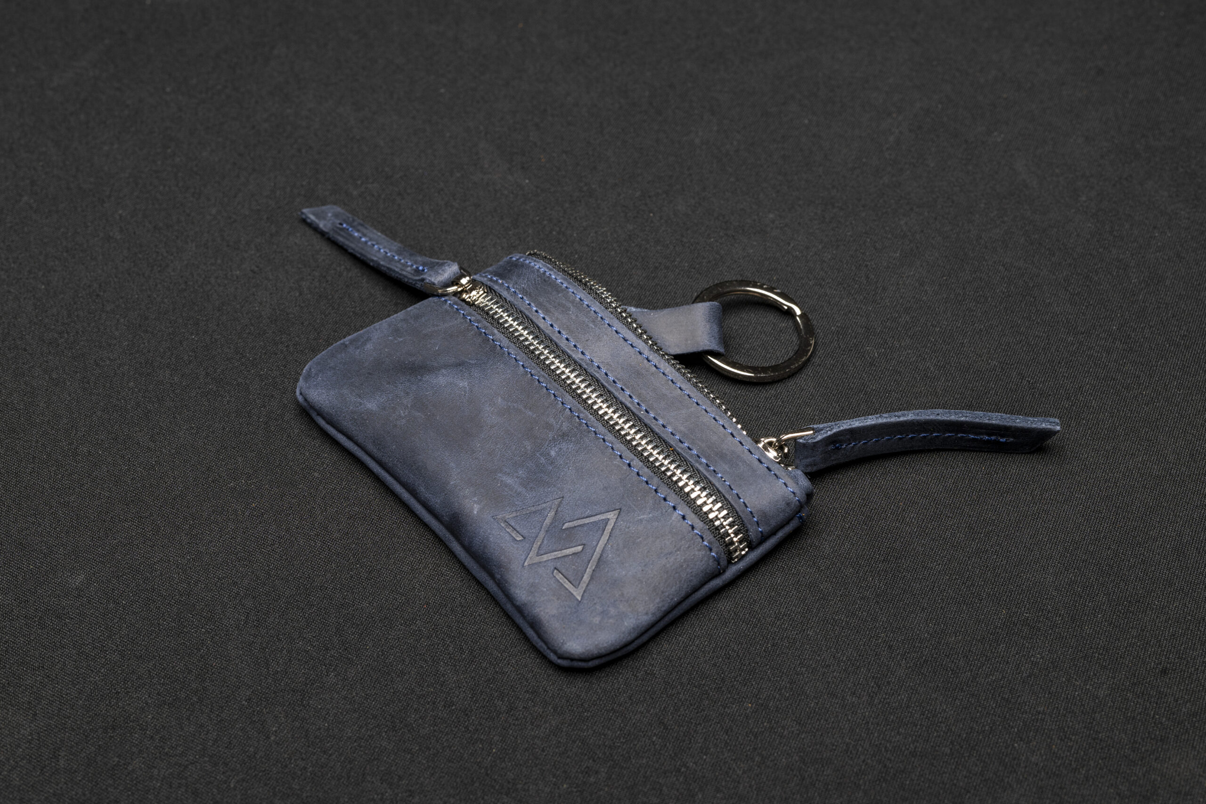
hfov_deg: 39.6
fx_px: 1675
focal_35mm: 50
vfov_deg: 27.0
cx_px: 603
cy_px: 402
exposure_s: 1/125
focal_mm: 50
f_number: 11
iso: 160
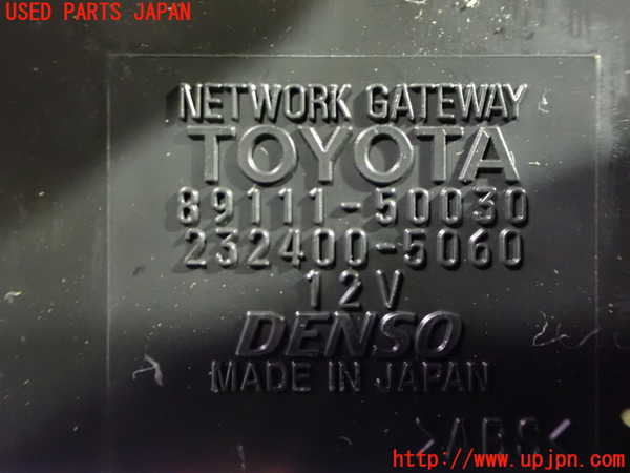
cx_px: 315
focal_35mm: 32
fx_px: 582
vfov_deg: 44.2
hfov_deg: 56.8
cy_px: 236
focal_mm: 5.79
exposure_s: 1/10
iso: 1600
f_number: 2.4
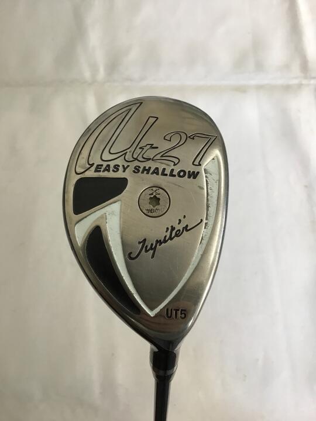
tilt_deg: -69.1
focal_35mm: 31
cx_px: 158
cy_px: 210
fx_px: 377
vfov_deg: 58.4
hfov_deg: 45.4
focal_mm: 3.3
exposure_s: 1/33
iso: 32
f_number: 2.4
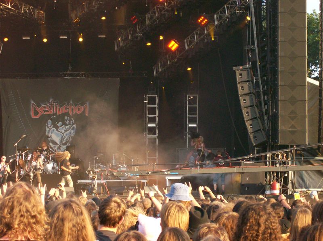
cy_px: 120
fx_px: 1007
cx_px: 162
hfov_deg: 18.2
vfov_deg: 13.7
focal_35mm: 108
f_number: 4.8
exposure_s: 1/143
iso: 140
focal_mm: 18
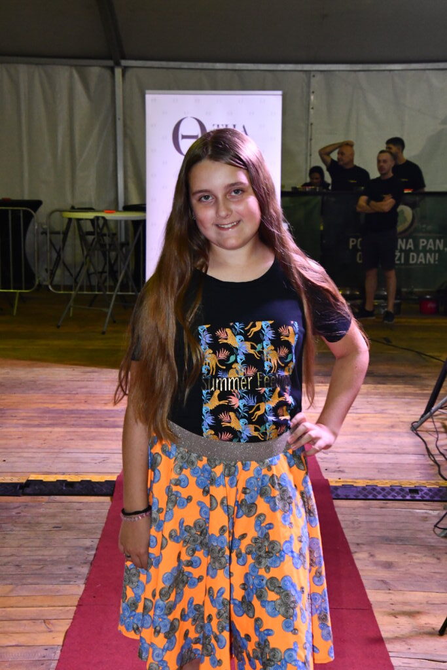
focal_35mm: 60
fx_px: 1117
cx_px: 224
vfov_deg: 33.4
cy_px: 335
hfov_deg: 22.6
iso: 4000
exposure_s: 1/200
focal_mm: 40
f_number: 7.1
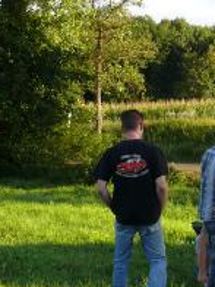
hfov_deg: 11.3
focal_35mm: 125
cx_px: 331
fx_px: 1035
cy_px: 122
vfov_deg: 15.8
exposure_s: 1/200
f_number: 4
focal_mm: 7.4
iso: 100
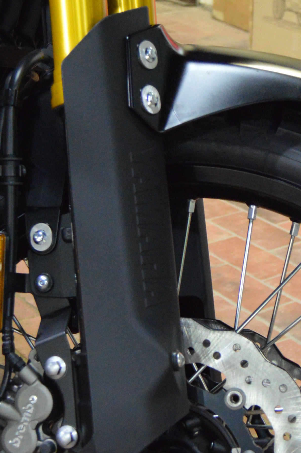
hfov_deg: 15.6
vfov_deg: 23.3
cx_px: 173
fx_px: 1096
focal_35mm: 87
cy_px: 274
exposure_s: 1/60
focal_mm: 23
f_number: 3.8
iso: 2500
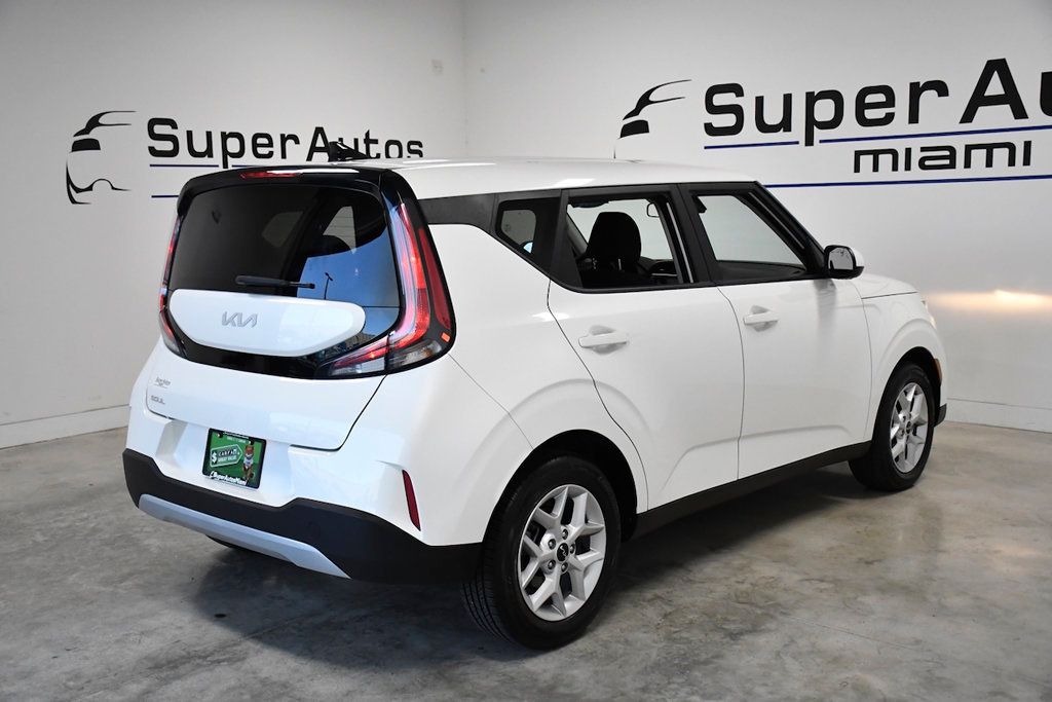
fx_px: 1140
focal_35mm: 39
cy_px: 351
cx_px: 526
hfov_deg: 49.5
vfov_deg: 34.2
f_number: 3.8
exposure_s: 1/1600
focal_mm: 26
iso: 2500
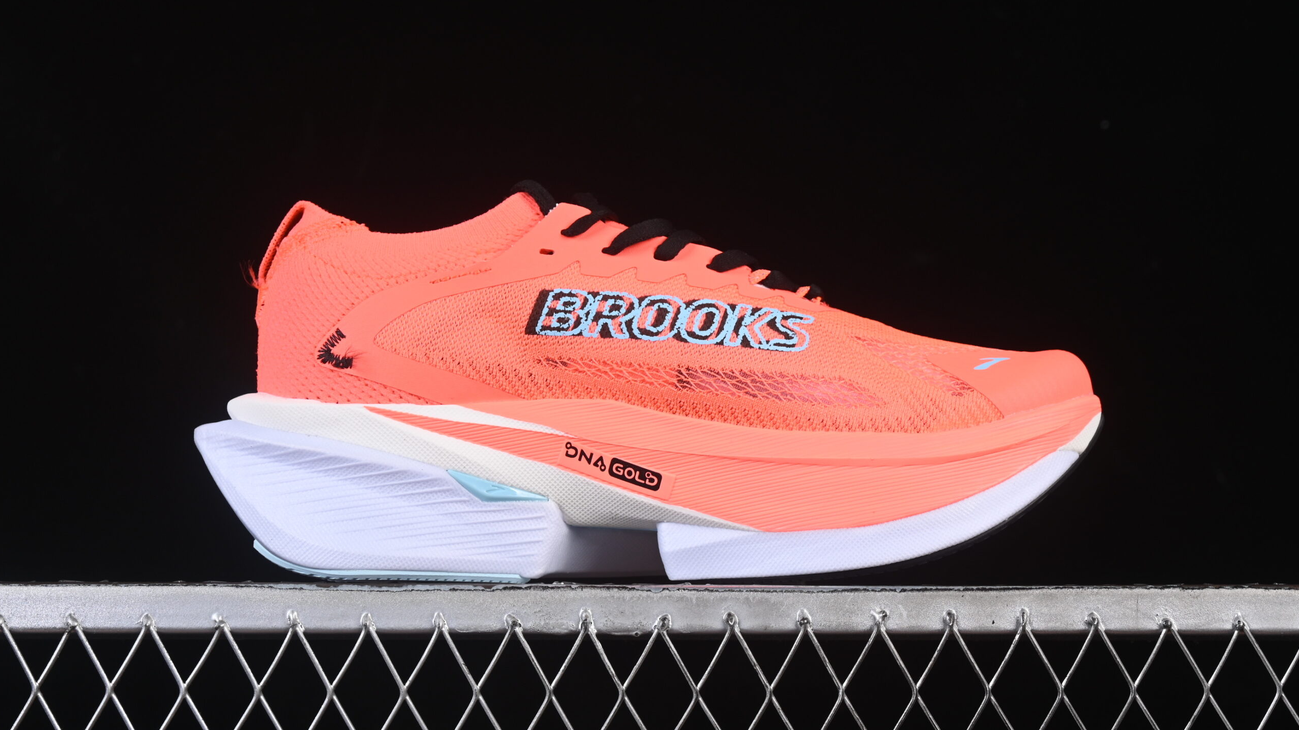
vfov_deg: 15.3
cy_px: 314
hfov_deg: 26.9
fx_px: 2721
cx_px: 648
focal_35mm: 79
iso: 160
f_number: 8
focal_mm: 50
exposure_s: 1/80
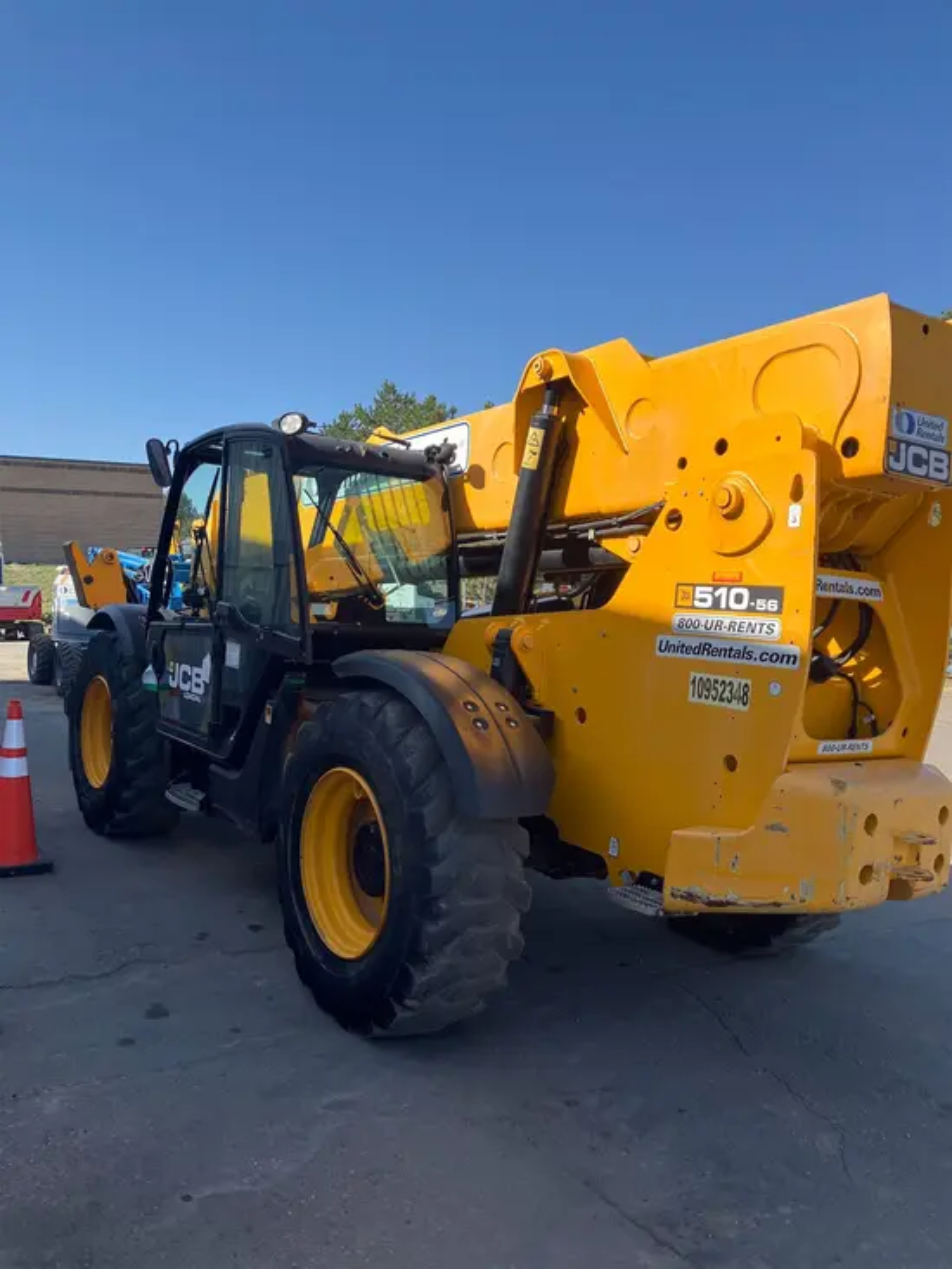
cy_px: 634
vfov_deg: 63.4
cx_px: 476
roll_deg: +0.1
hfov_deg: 49.8
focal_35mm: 28
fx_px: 1026
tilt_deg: -2.7
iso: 32
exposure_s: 1/1312
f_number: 1.8
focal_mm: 3.99
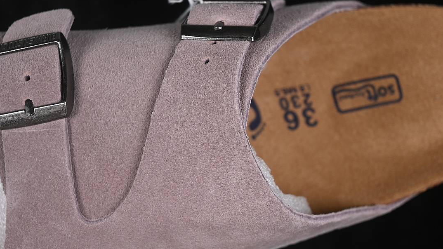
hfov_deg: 26.9
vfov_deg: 15.3
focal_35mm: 79
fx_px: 928
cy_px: 140
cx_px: 222
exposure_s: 1/60
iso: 160
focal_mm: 50
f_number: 7.1
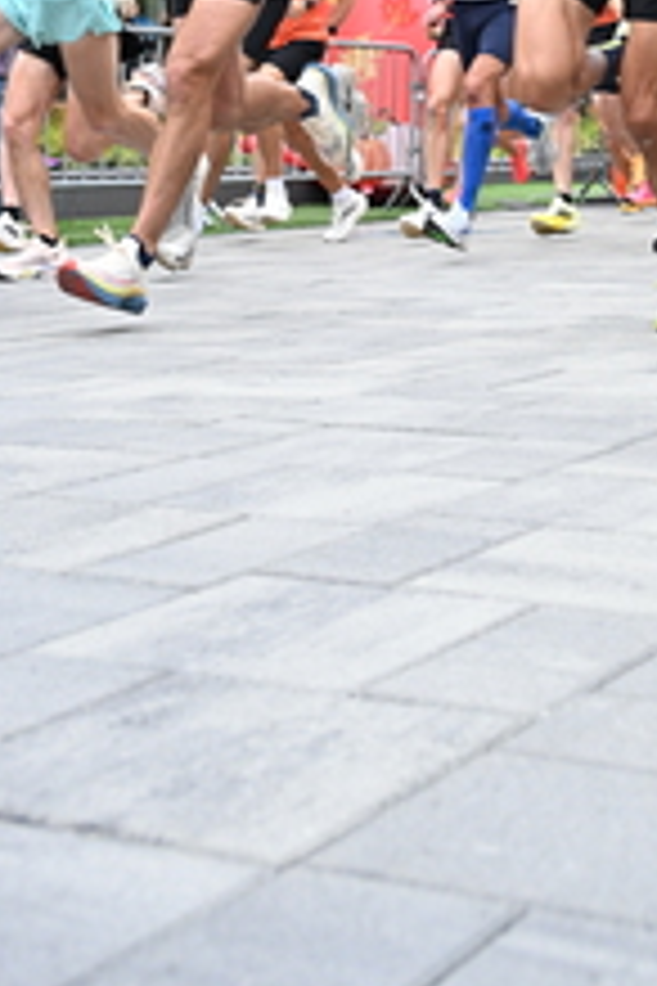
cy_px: -158
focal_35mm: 78
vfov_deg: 23.9
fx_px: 2135
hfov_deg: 17.1
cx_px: 659
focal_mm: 31
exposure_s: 1/640
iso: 2000
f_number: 4
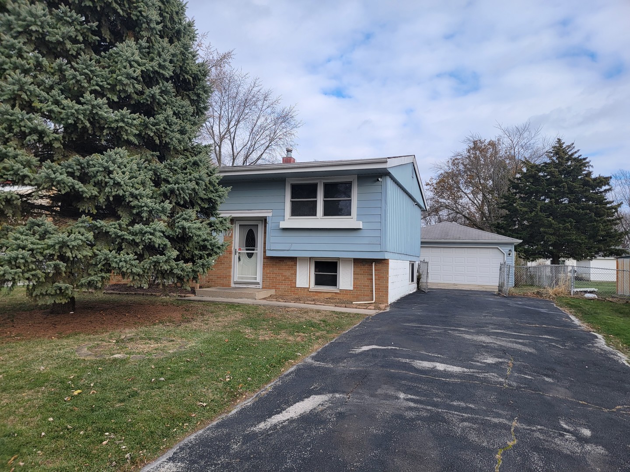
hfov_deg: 71.6
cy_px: 236
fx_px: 437
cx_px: 315
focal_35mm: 24
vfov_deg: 56.8
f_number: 1.8
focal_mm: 6.7
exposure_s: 1/390
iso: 16
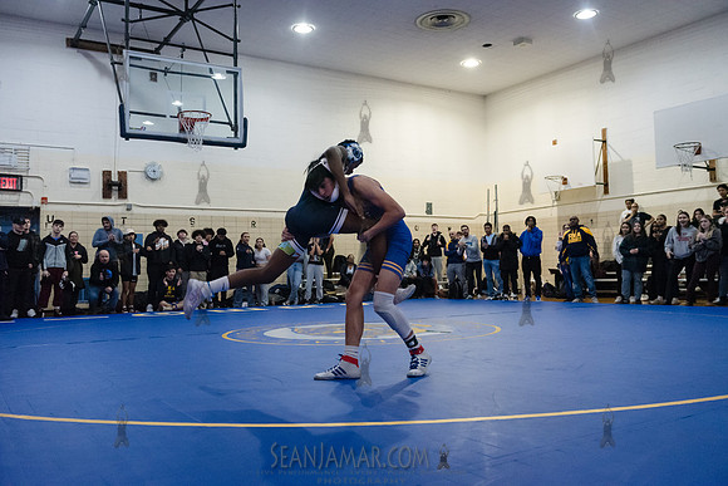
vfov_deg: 41.1
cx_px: 364
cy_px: 243
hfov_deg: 58.7
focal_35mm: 32
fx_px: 647
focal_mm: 32
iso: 8000
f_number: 3.2
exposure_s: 1/400
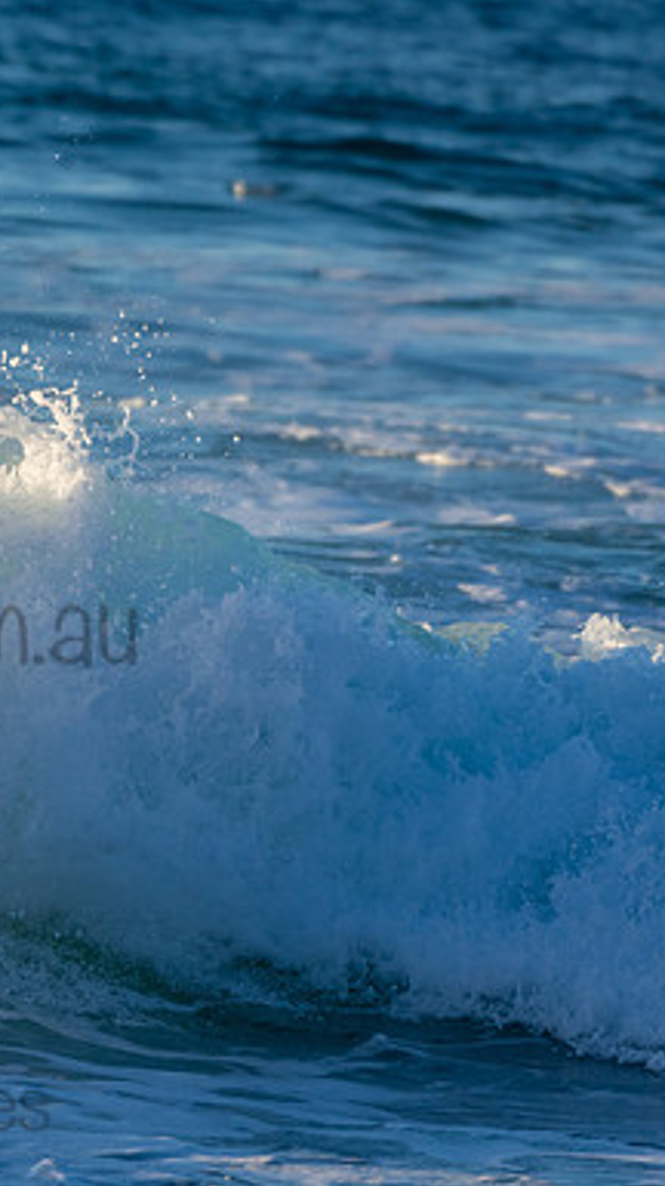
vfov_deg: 2.7
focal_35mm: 806
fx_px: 25316
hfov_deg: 1.5
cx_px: -188
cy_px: 593
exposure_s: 1/1250
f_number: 5.6
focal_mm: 340
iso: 450
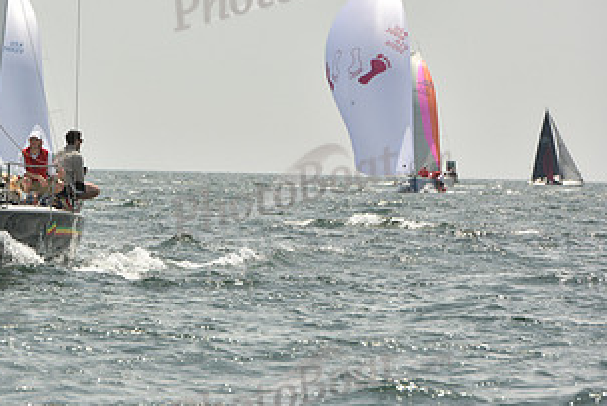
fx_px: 6413
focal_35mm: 380
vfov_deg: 3.6
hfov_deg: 5.4
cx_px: 70
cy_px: 110
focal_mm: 200
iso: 400
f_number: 9
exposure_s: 1/1600
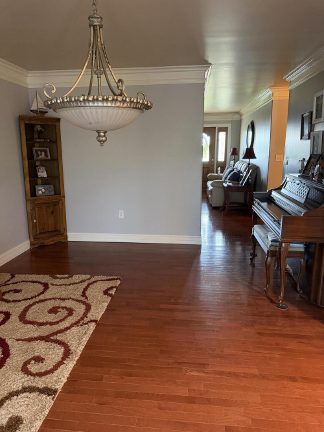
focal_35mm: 24
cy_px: 216
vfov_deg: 71.6
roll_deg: +0.3
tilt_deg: -12.8
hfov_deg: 56.8
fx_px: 300
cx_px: 162
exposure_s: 1/40
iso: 800
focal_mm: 6.76
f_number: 1.78
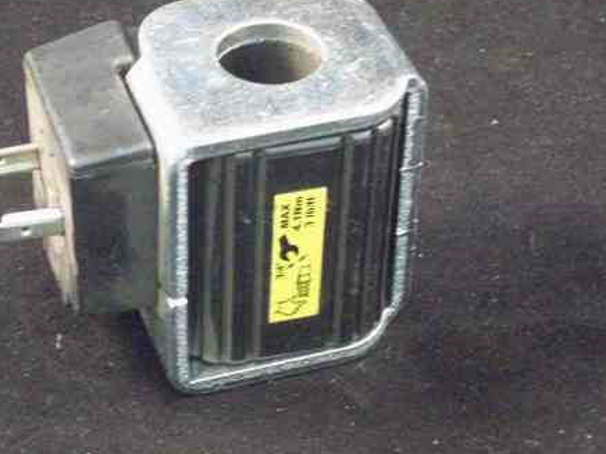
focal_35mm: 113
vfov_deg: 13.1
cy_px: 247
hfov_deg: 17.4
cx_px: 221
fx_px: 1978
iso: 967
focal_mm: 12.8
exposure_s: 1/8
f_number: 4.2
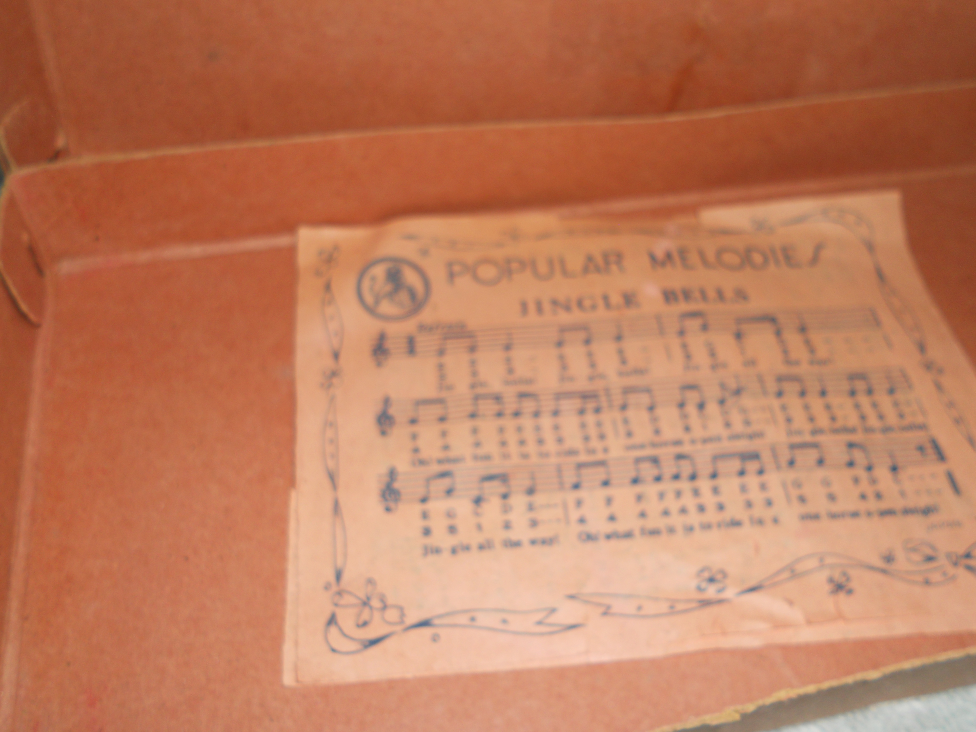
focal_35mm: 32
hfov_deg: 56.8
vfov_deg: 44.2
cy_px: 366
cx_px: 488
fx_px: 902
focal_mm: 5.8
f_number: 8.8
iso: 80
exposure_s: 1/25
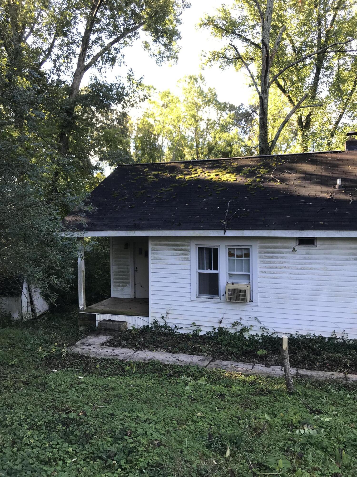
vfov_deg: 63.4
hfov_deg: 49.7
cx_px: 178
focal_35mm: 28
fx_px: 385
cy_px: 238
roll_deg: +0.7
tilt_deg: -2.3
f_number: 1.8
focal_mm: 3.99
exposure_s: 1/121
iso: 20
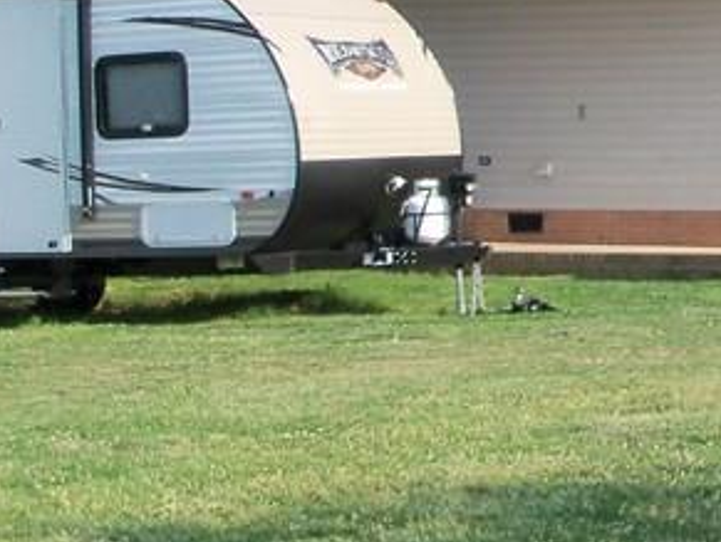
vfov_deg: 11.9
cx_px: 964
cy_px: -10
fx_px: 2565
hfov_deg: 15.2
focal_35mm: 123
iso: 80
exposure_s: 1/500
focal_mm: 6.3
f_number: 3
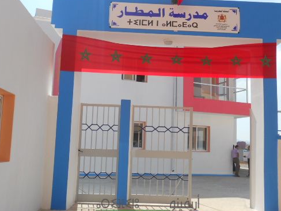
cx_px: 148
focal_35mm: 42
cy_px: 111
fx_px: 341
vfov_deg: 34.3
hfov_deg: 44.8
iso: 80
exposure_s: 1/1000
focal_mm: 5.8
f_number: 3.5
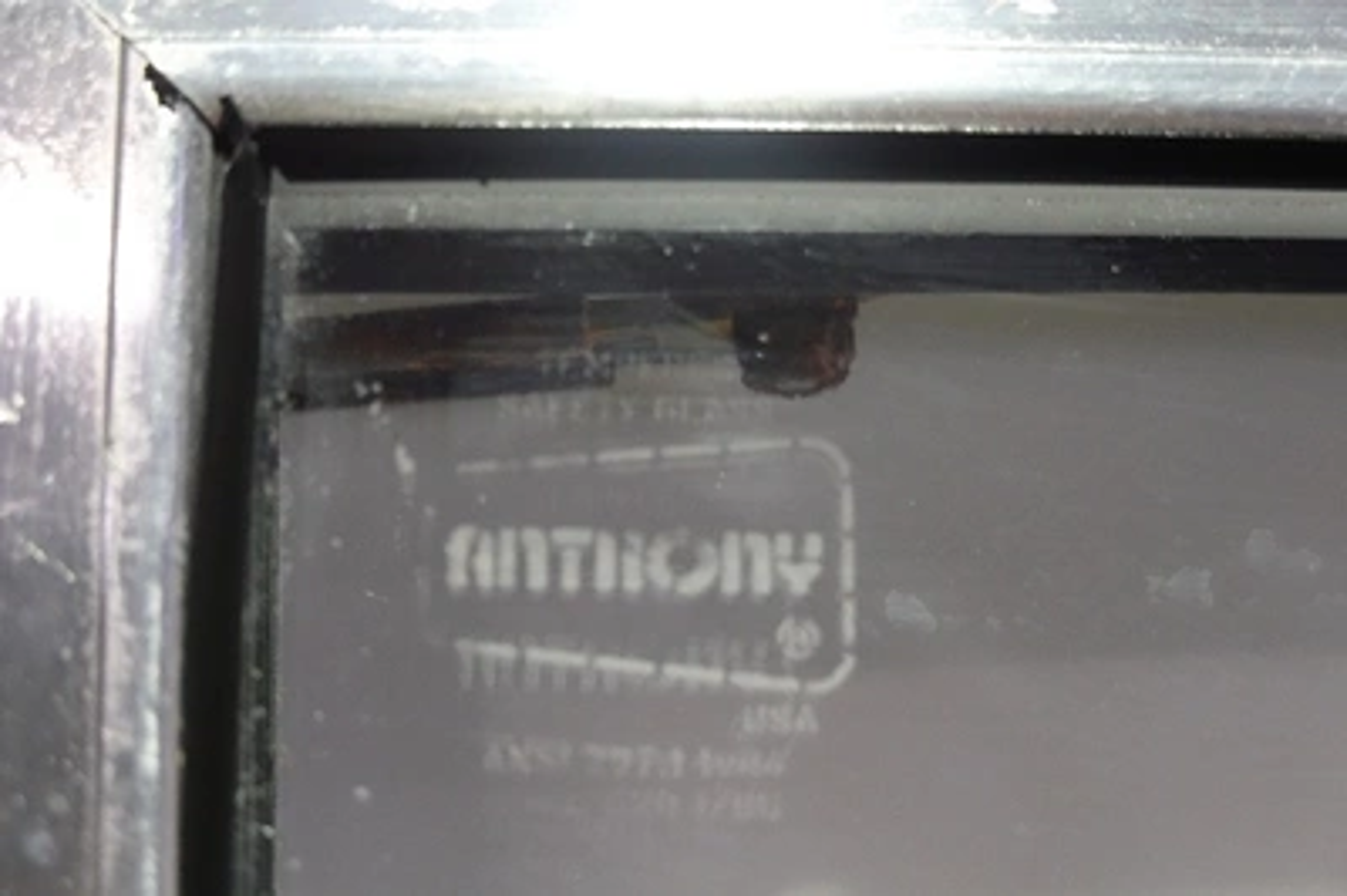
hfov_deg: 27.7
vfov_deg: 18.6
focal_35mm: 73
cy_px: 448
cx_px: 674
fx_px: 2729
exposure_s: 1/80
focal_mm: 26.9
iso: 3200
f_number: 4
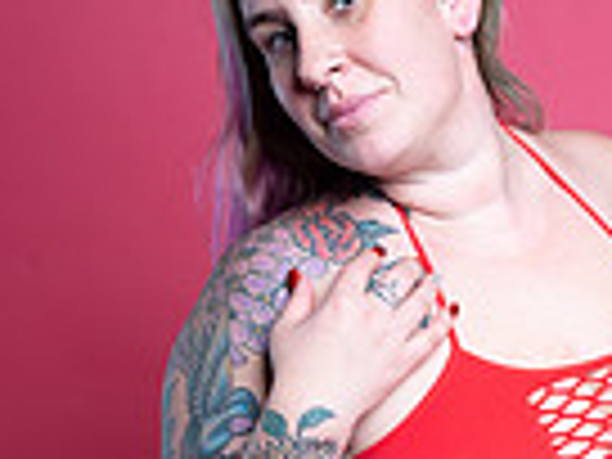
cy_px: 675
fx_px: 1962
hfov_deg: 17.5
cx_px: 518
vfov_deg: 12.7
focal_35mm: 111
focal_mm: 35
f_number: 11
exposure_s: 1/160
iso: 250
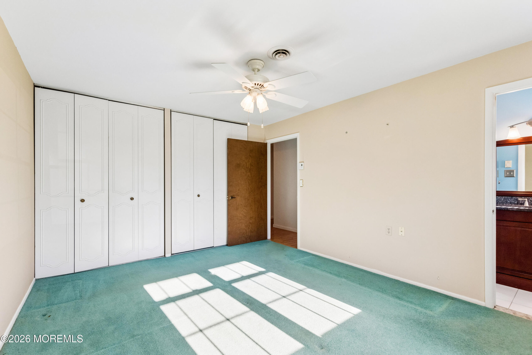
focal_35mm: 15
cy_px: 178
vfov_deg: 77.3
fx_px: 222
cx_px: 266
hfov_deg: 100.4
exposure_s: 1/500
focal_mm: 15
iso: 1250
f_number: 7.1
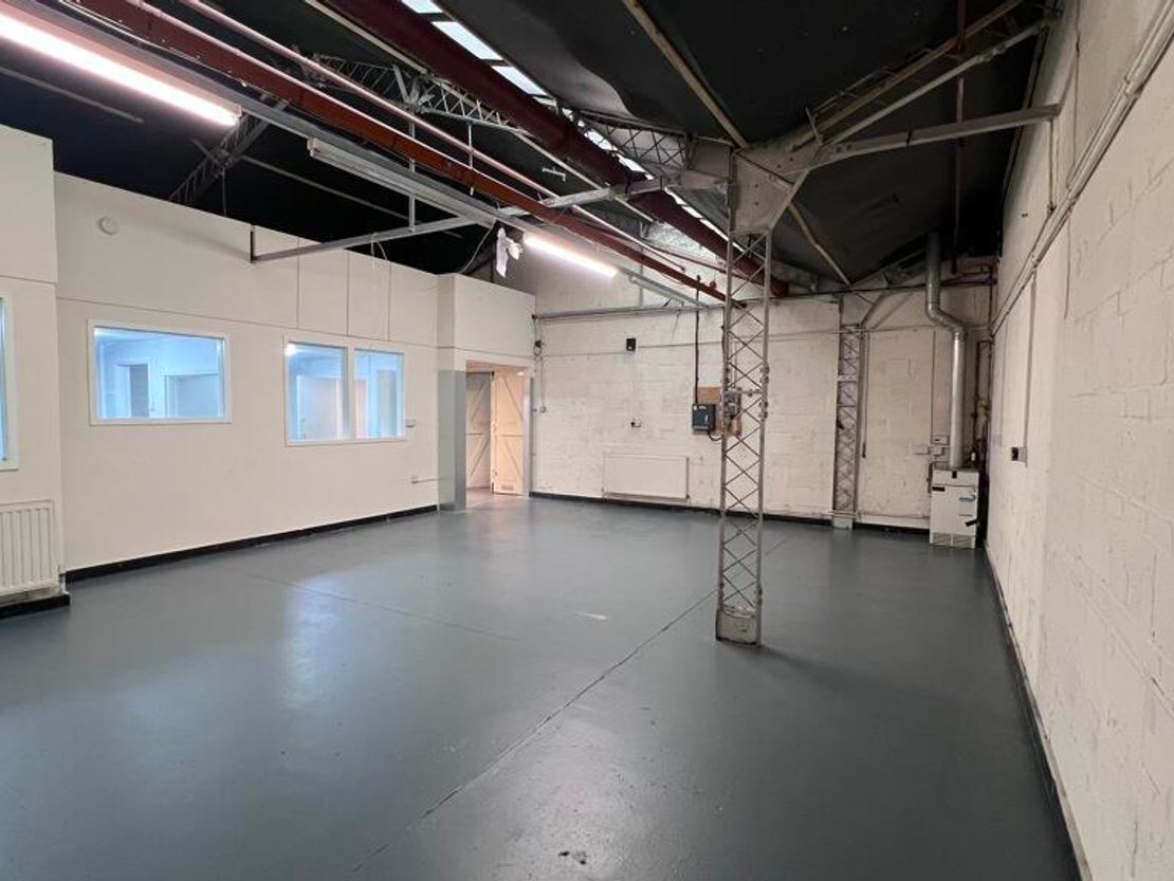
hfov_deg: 106.2
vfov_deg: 89.9
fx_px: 441
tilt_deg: -3.2
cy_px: 440
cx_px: 587
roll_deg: -0.4
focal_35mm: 13
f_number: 1.8
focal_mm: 1.57
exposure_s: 1/50
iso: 200
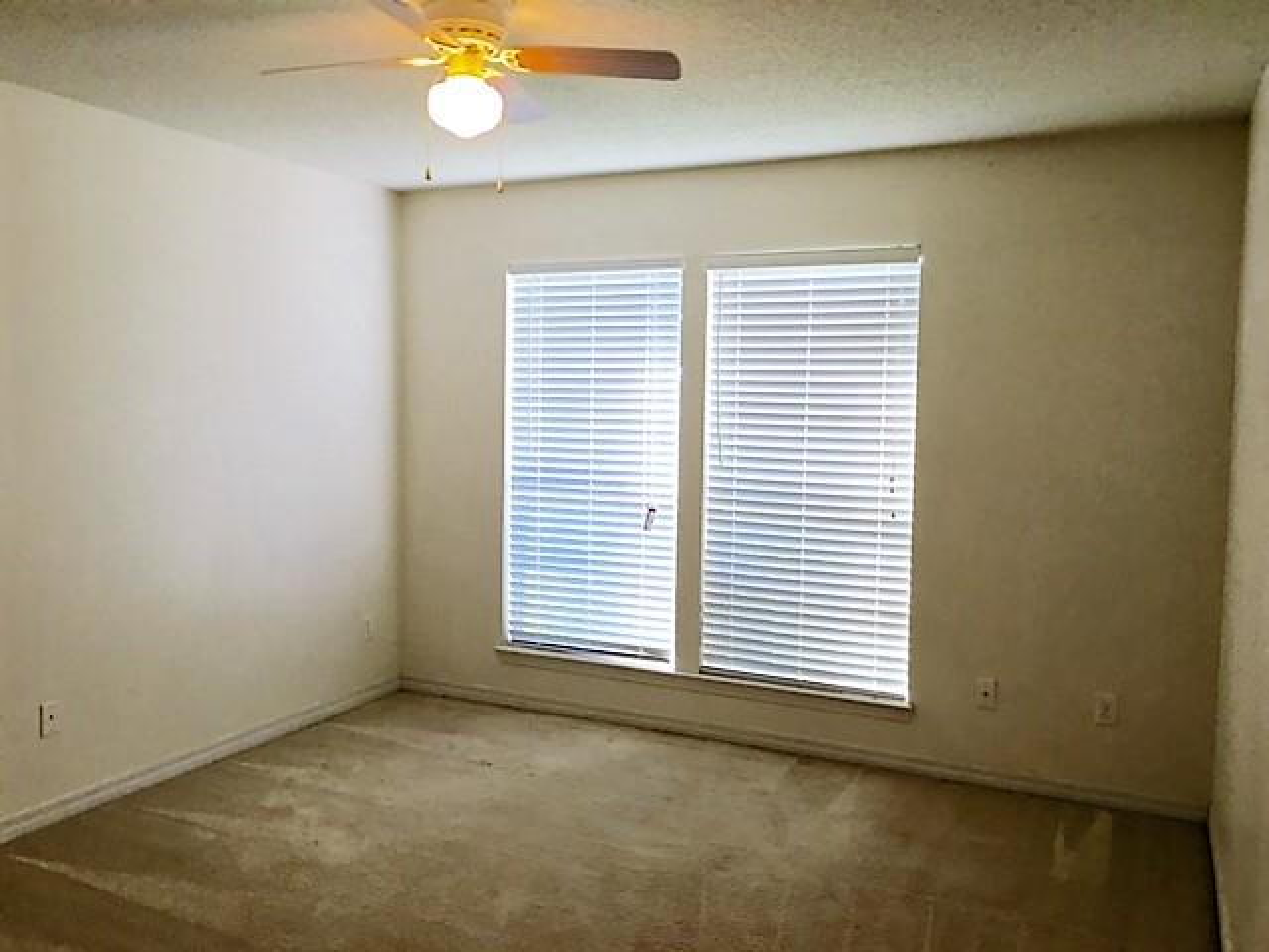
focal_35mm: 29
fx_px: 1063
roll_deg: -1.5
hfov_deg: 61.7
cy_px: 476
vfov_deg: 48.2
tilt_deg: -4.8
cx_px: 634
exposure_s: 1/40
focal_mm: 4.15
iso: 25
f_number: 2.2
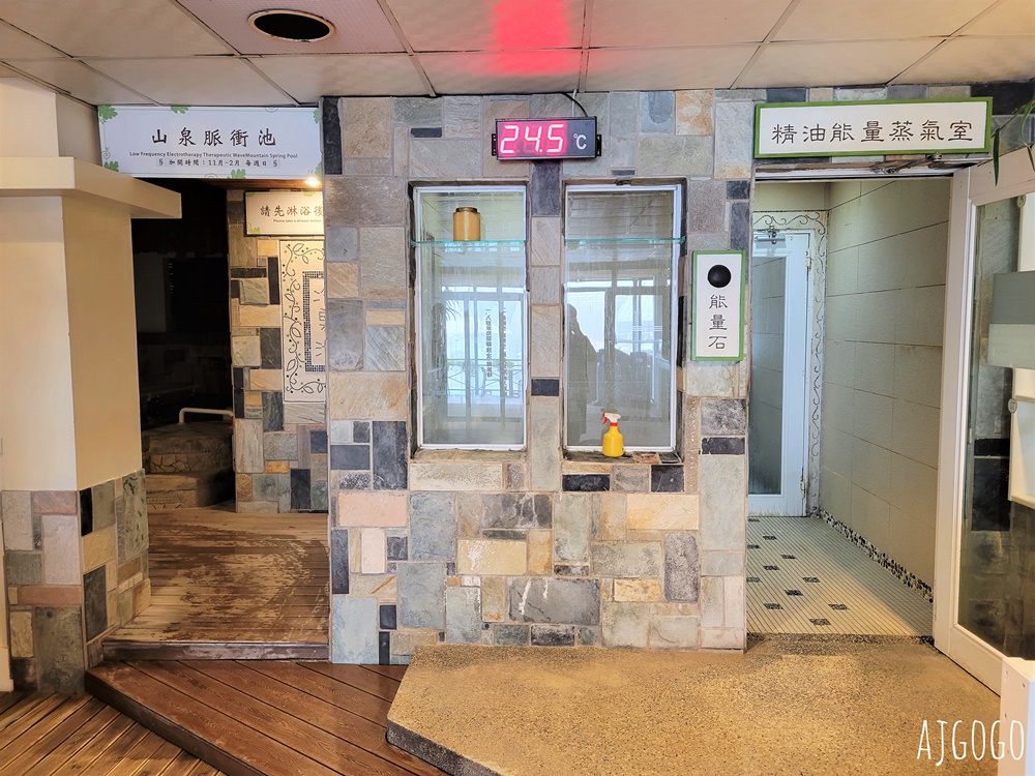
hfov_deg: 67.3
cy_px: 388
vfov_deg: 53.1
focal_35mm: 26
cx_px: 518
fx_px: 777
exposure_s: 1/39
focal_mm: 5.4
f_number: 1.8
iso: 250
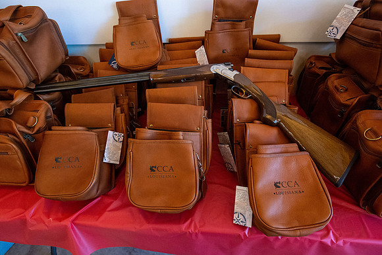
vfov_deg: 61.9
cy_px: 128
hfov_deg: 84.0
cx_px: 191
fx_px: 212
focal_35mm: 20
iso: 20000
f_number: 5.6
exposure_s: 1/125
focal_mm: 20
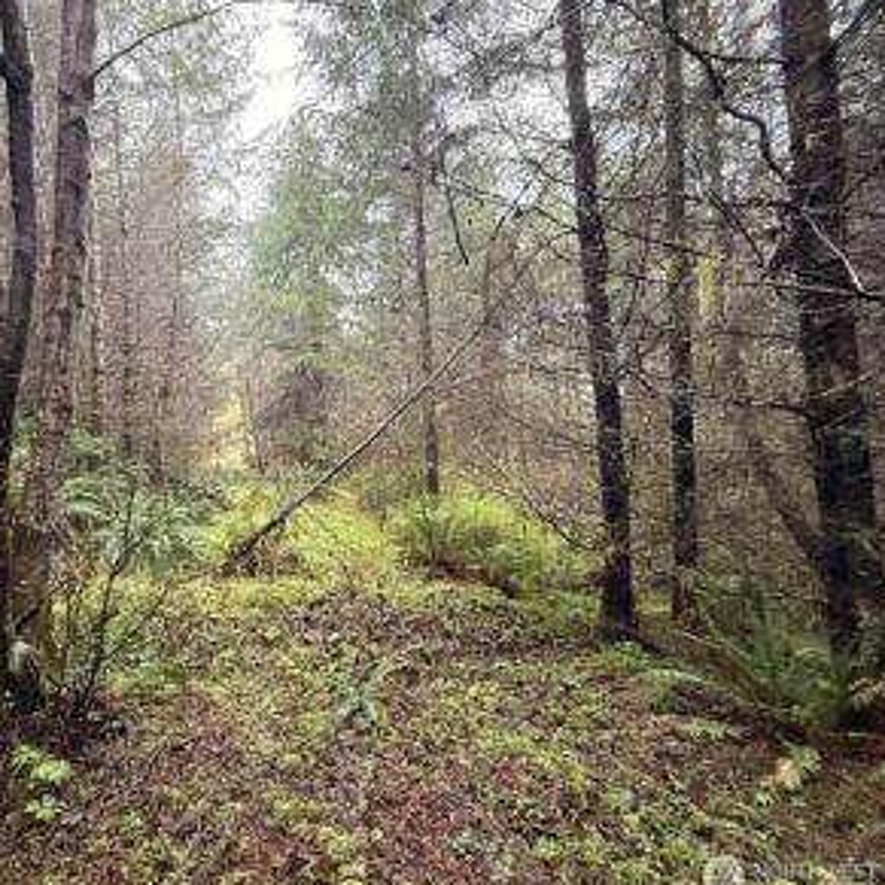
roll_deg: +2.8
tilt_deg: -6.0
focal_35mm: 17
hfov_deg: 81.0
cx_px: 292
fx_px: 492
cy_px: 450
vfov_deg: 84.0
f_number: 2.2
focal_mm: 2.22
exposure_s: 1/87
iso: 400
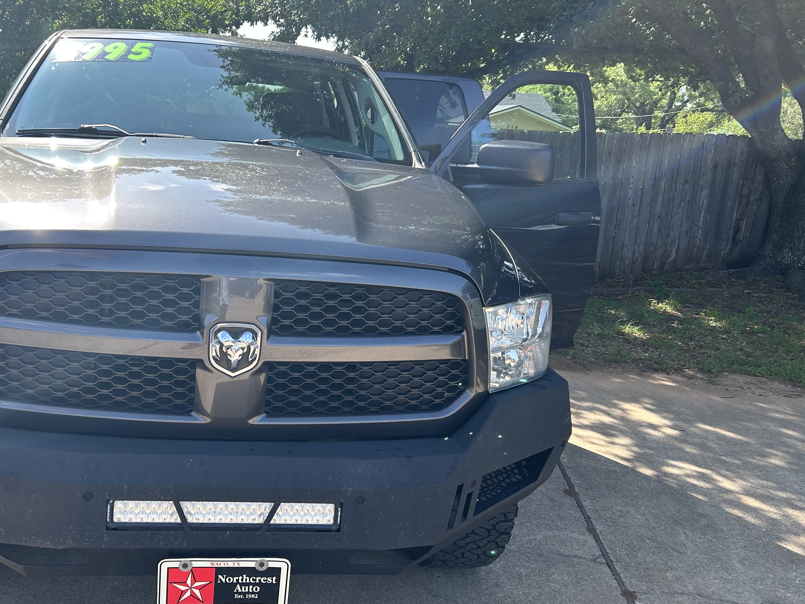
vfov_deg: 40.7
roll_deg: -3.3
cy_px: 294
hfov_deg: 51.7
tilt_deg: -9.5
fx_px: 814
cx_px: 273
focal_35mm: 35
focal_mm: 5.7
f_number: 1.5
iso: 50
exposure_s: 1/1079
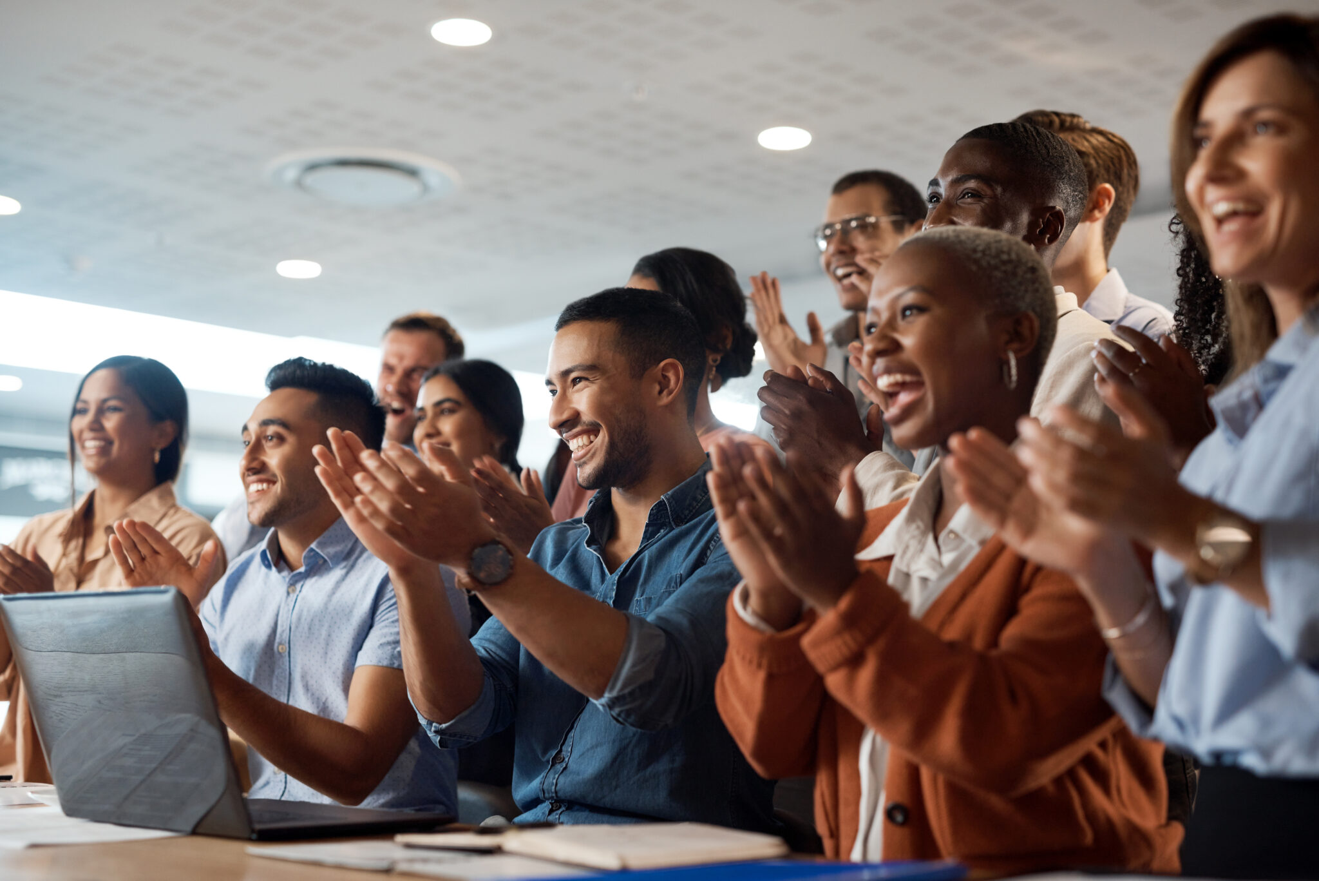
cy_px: 440
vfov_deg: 27.0
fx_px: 1832
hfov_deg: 39.6
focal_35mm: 50
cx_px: 660
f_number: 2.2
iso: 200
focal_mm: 50
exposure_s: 1/200
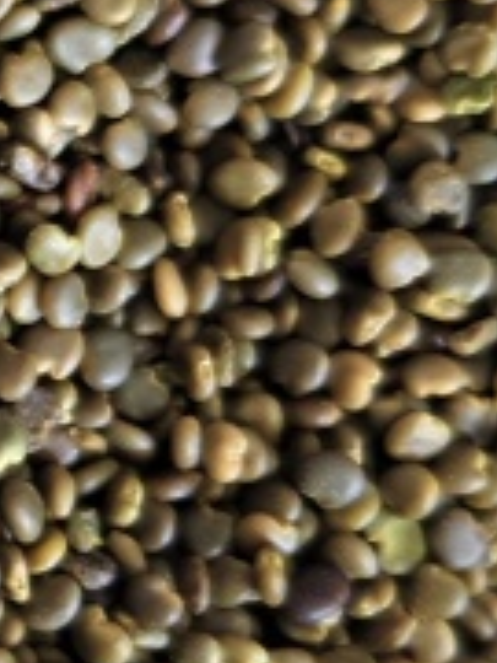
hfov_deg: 10.0
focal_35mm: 136
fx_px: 2603
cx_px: -545
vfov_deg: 14.5
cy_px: 381
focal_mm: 5.56
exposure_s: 1/50
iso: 822
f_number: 1.88
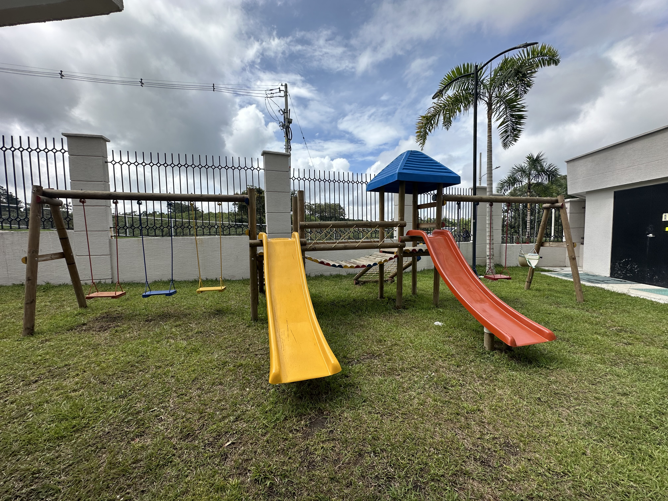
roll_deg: +1.6
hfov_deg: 102.1
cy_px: 250
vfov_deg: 85.7
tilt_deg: -3.9
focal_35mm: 14
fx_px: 270
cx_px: 334
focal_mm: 2.22
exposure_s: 1/1689
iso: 50
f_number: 2.2
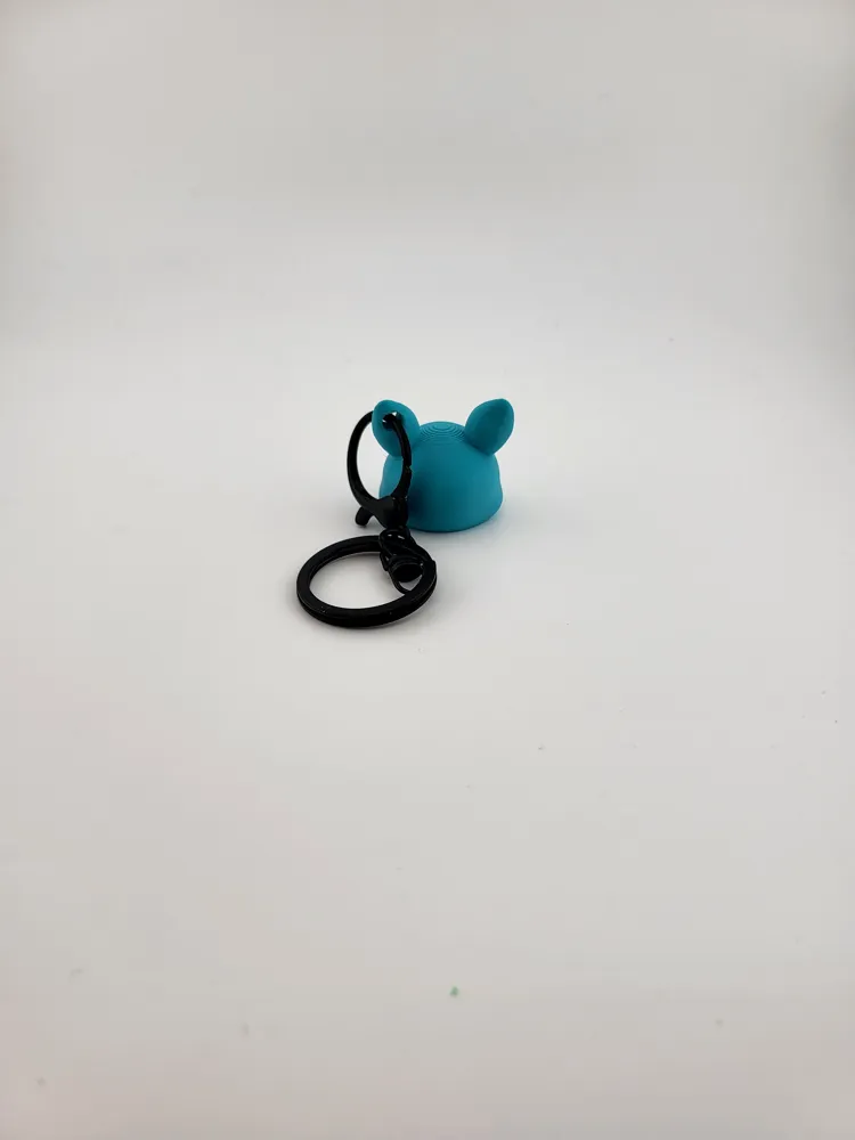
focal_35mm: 24
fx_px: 790
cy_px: 570
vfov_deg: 71.6
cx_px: 428
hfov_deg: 56.8
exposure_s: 1/280
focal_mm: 5
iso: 50
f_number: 1.8
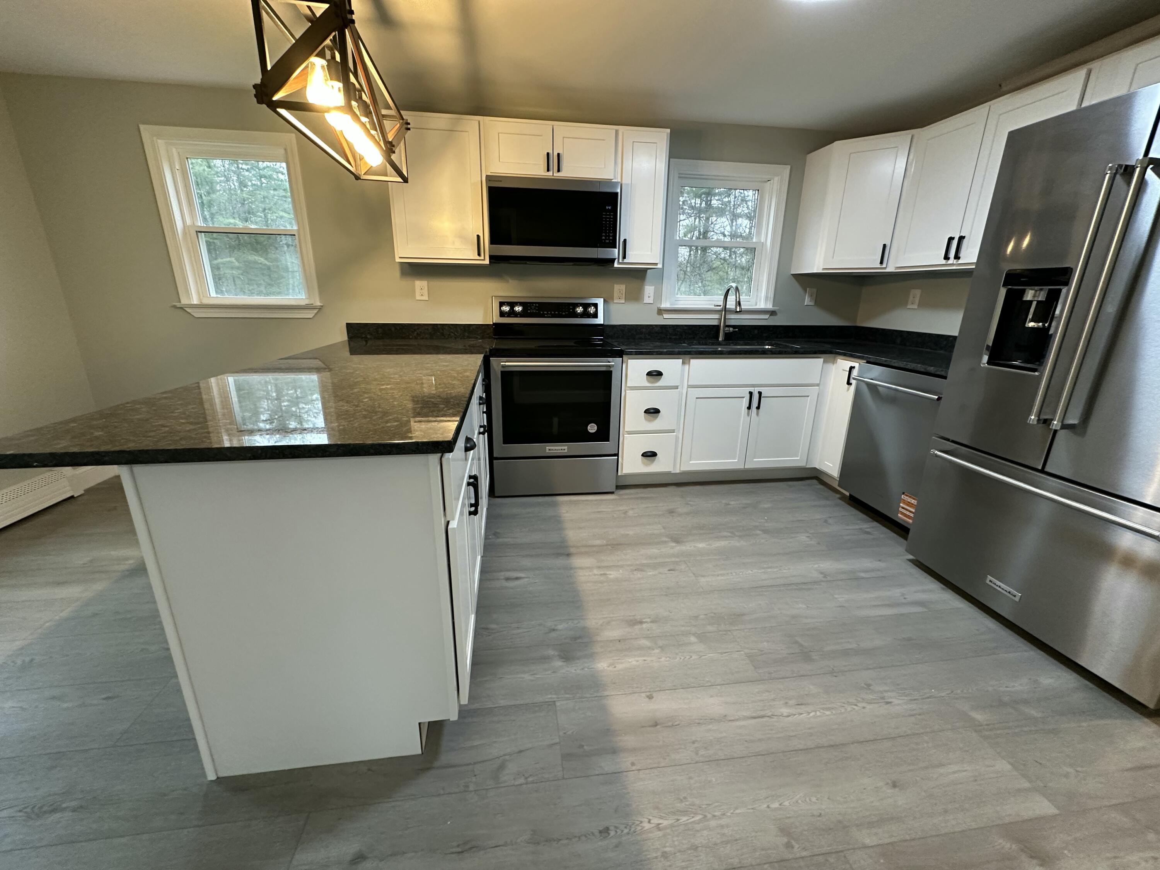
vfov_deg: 85.7
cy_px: 435
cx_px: 580
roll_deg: +0.0
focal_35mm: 14
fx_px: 469
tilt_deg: -16.7
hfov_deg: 102.1
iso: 320
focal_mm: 2.22
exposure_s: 1/60
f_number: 2.2
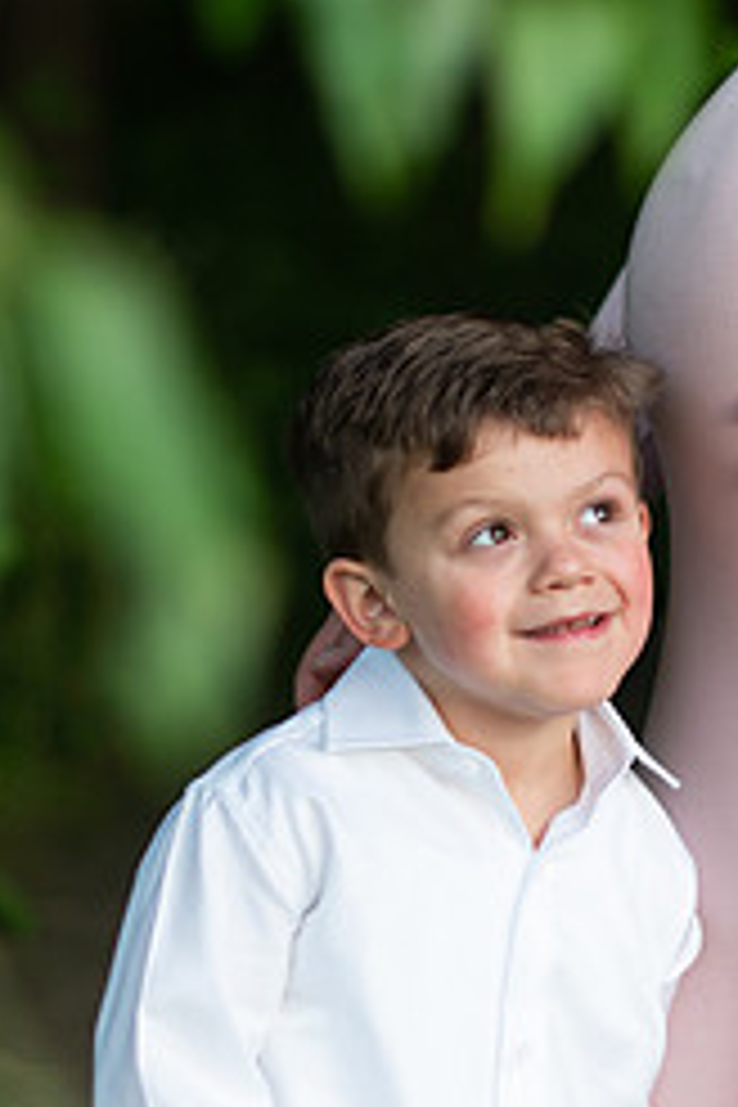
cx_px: 590
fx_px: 4335
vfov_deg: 14.5
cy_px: 621
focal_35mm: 141
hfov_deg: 9.7
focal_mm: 50
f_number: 1.8
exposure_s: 1/320
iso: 125
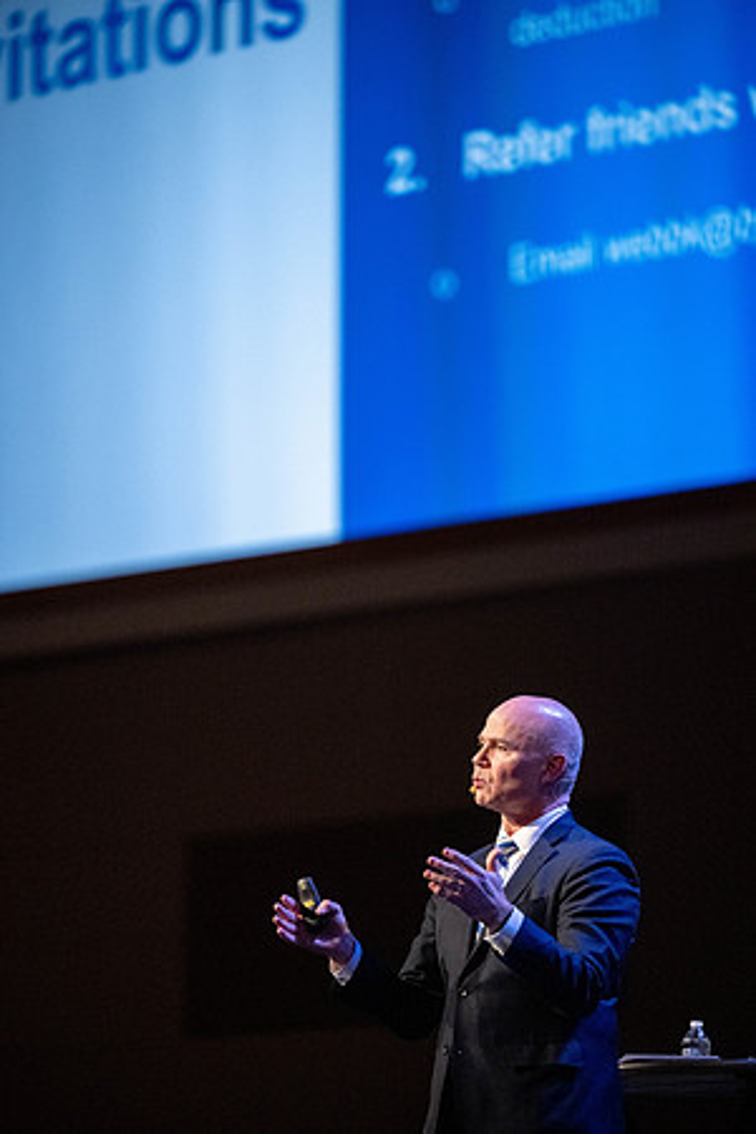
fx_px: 6300
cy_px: 567
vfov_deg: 10.3
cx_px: 378
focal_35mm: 200
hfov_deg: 6.9
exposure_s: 1/500
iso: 4000
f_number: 2.8
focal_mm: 200
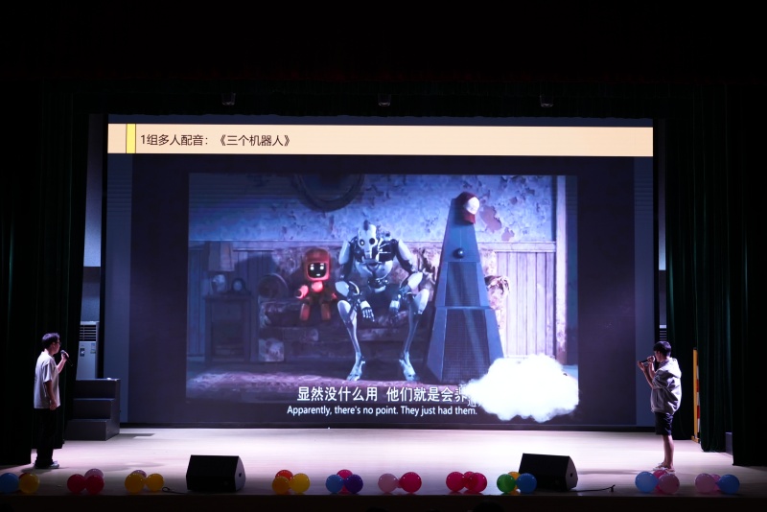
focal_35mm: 48
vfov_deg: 28.1
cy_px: 256
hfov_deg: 41.1
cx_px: 384
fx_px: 1023
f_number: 4
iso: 640
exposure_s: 1/100
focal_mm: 48
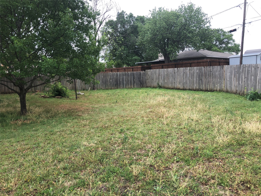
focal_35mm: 28
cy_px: 98
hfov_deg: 63.4
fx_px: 211
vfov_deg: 49.7
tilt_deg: -6.4
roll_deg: +2.6
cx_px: 130
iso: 20
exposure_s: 1/694
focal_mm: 3.99
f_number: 1.8
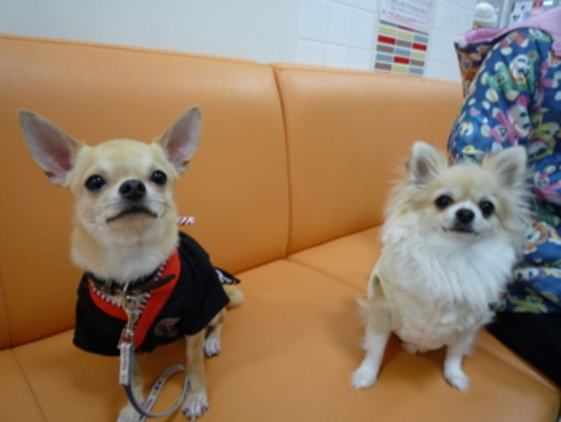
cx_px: 280
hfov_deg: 69.4
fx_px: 405
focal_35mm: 25
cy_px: 211
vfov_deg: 54.9
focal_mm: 4.4
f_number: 2.8
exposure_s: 1/30
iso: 200
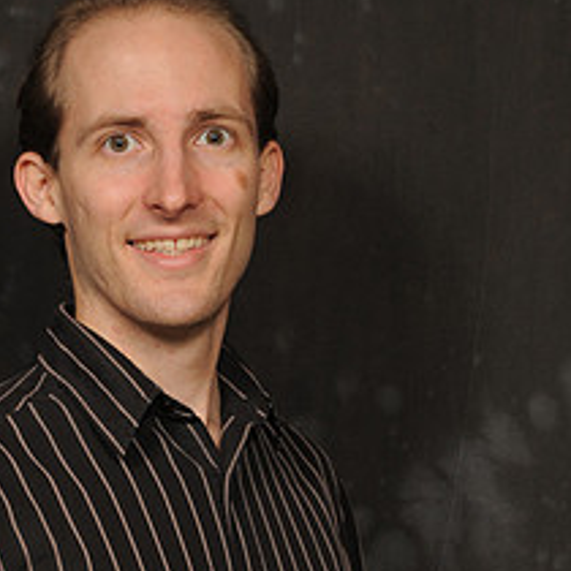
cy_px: 527
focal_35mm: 176
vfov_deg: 9.9
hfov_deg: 9.9
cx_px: 143
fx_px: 3285
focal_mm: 50
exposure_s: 1/160
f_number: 6.3
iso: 200
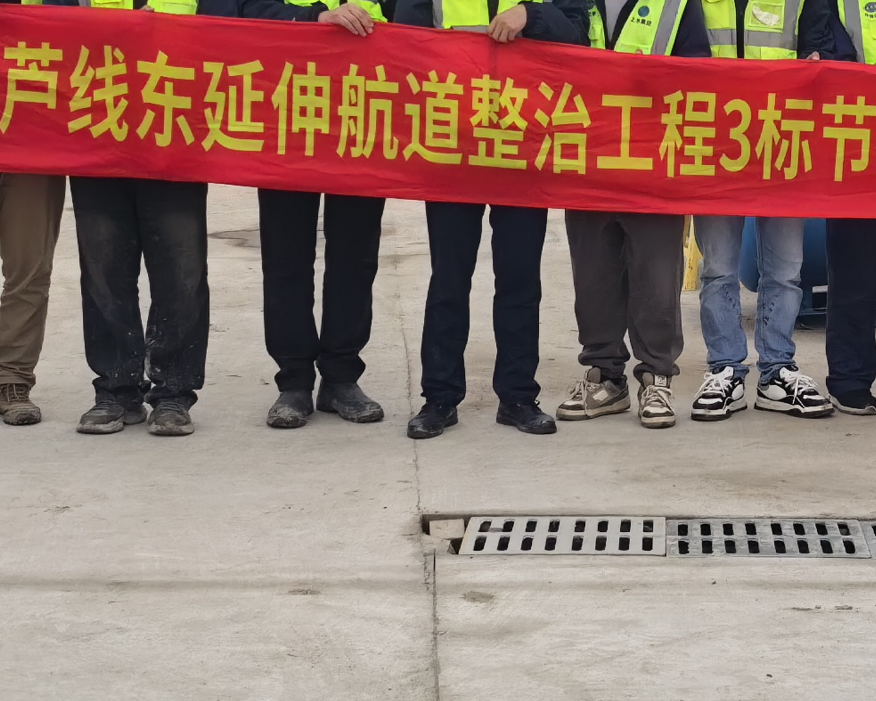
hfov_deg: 19.2
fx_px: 2541
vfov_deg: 15.6
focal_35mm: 98
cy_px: 104
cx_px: 777
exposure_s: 1/100
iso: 100
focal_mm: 5.75
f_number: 2
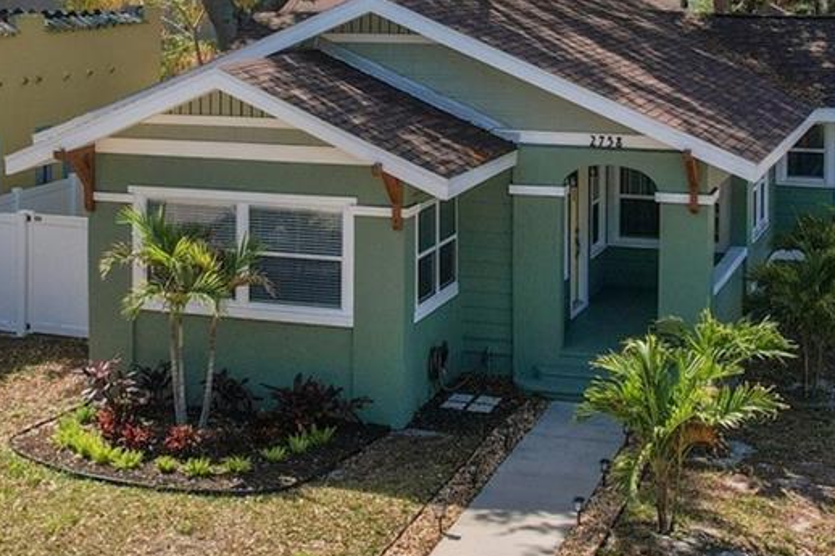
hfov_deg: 29.7
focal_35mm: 68
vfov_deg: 19.8
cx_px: 422
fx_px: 1577
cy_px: 135
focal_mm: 8.38
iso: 100
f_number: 2.8
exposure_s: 1/2000
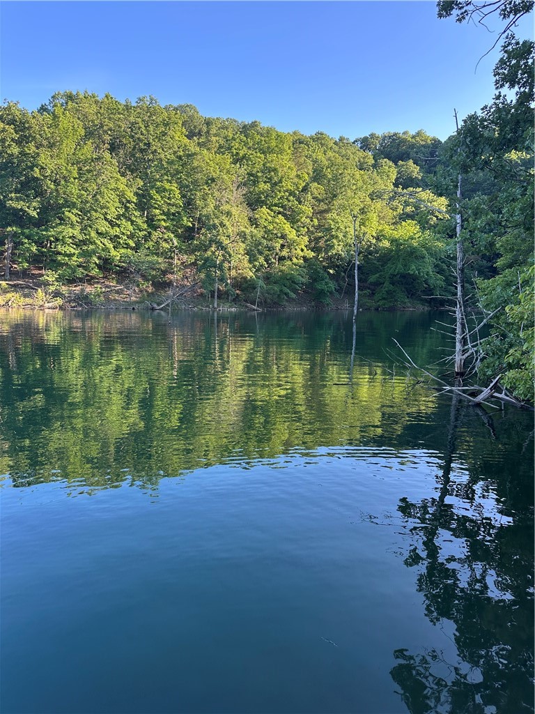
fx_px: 495
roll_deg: -0.1
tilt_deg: -7.1
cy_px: 357
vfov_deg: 71.6
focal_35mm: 24
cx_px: 268
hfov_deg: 56.8
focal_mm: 6.86
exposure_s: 1/349
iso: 80
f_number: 1.78
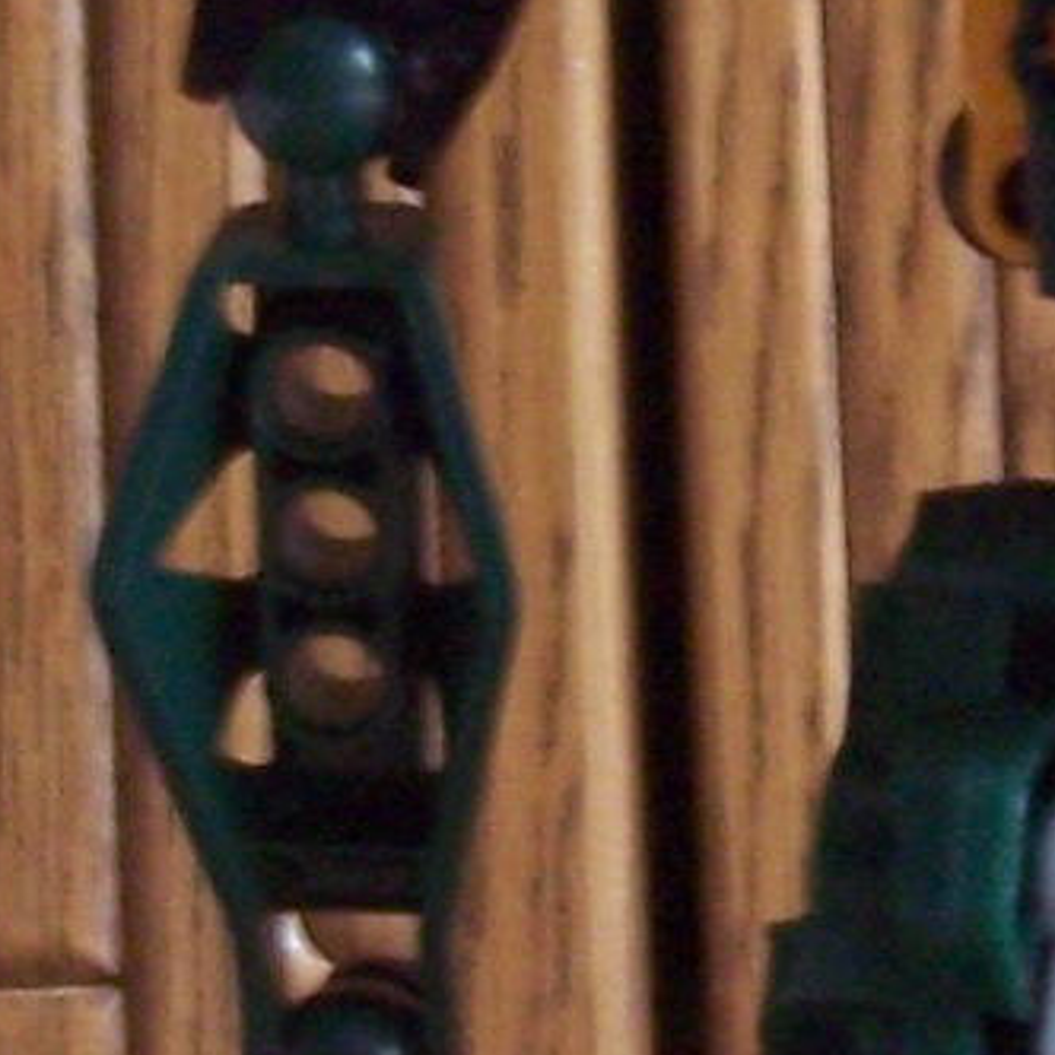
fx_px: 8241
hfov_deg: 7.2
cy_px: 521
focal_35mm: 239
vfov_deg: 7.3
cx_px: 1589
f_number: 3.4
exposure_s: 1/20
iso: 200
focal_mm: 8
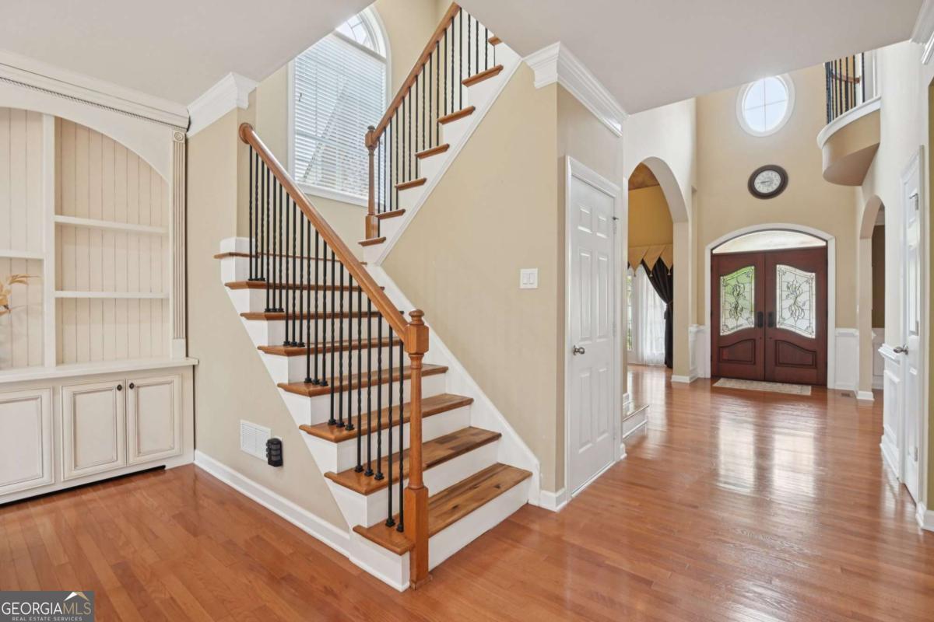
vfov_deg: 73.7
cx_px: 467
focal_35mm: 16
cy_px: 311
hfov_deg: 96.7
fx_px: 415
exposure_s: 1/15
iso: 400
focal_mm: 16
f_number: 8
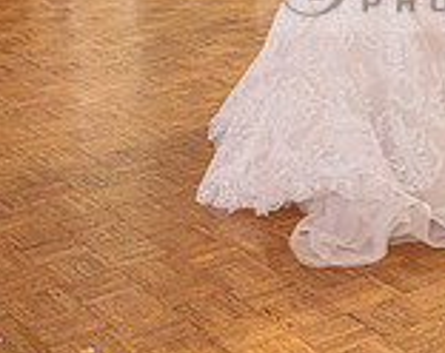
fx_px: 1287
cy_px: -36
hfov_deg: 18.7
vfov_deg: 15.2
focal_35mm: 98
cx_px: 505
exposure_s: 1/160
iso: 640
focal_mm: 28
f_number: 3.2
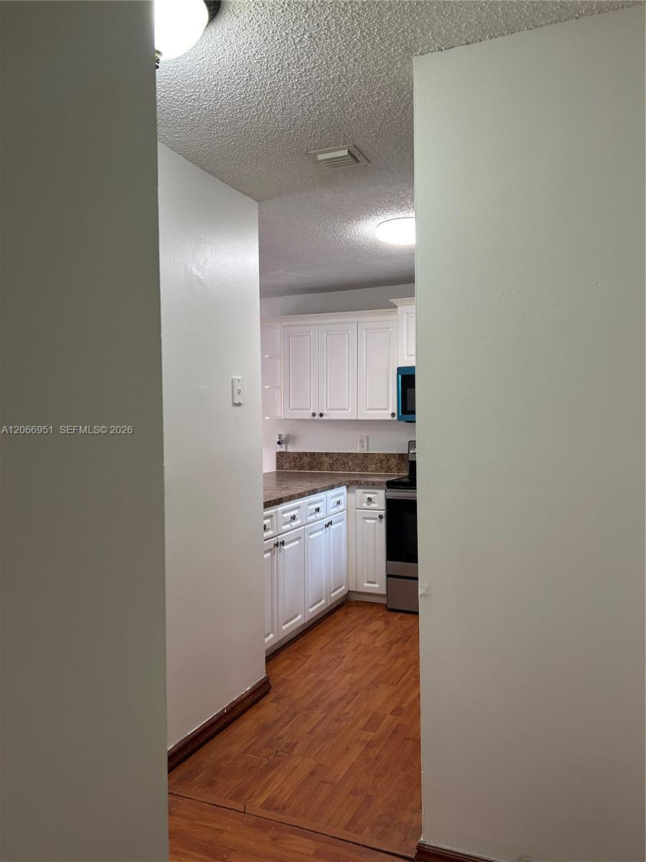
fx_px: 647
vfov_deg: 67.3
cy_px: 431
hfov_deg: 53.1
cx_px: 323
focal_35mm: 26
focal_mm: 5.7
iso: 80
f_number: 1.5
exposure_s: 1/60
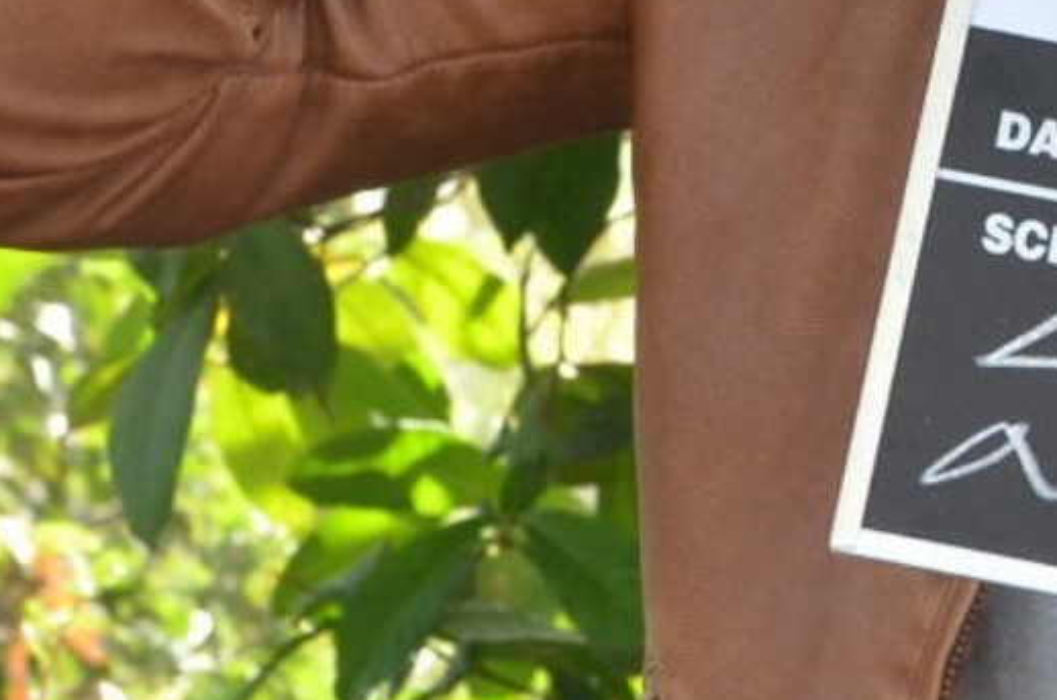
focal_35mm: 249
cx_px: 1943
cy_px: -78
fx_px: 7295
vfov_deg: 5.5
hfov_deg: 8.0
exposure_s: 1/160
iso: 800
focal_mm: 38
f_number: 6.3
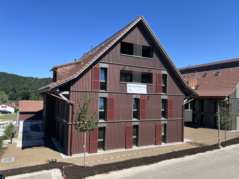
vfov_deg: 53.1
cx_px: 120
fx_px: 180
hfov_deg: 67.3
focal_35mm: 26
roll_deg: -1.8
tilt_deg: +3.0
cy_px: 90
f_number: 1.5
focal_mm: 5.7
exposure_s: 1/2762
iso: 50
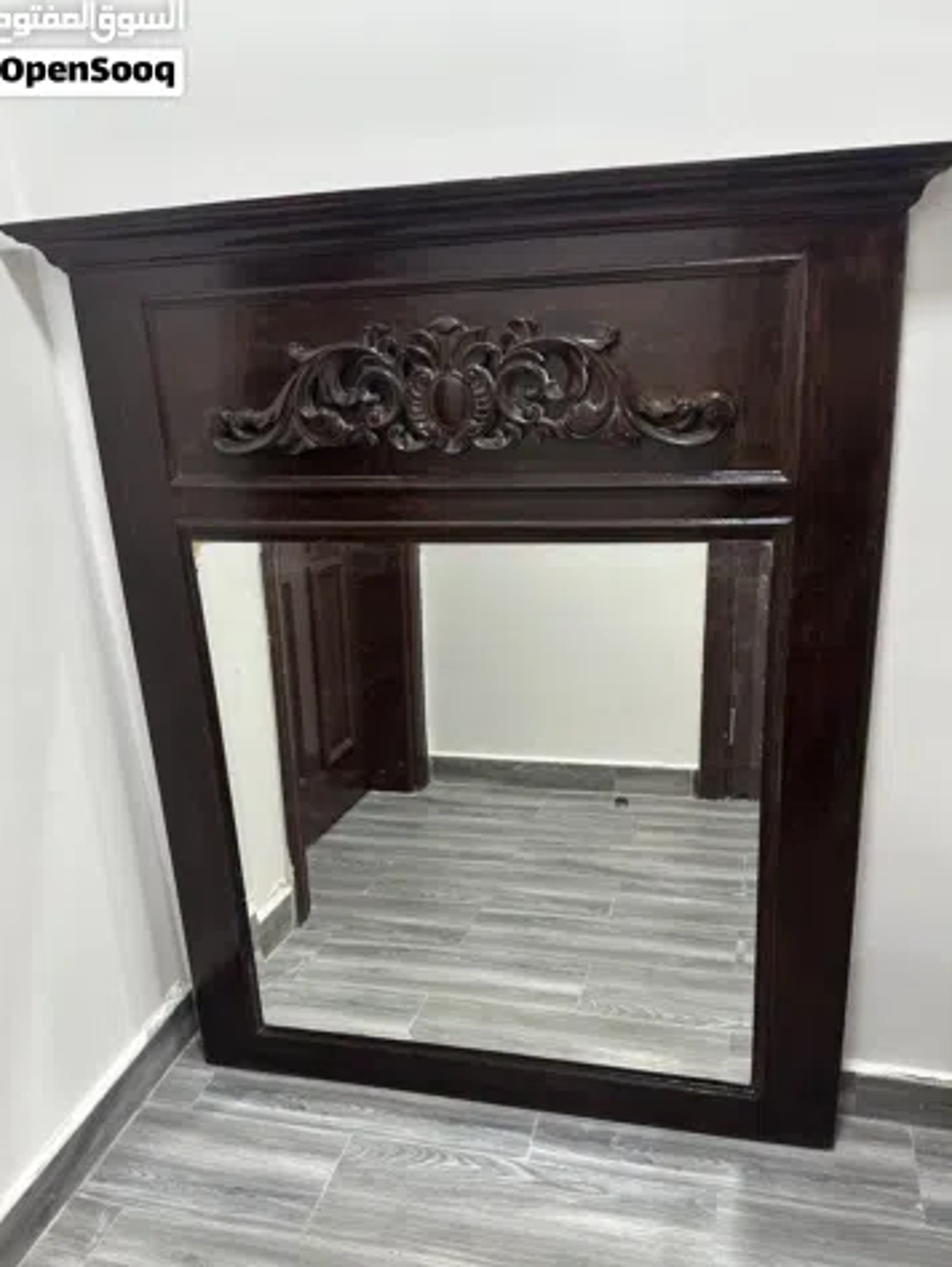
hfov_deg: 51.3
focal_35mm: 27
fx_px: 989
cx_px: 513
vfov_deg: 65.1
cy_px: 702
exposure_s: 1/70
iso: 250
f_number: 1.78
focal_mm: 6.86
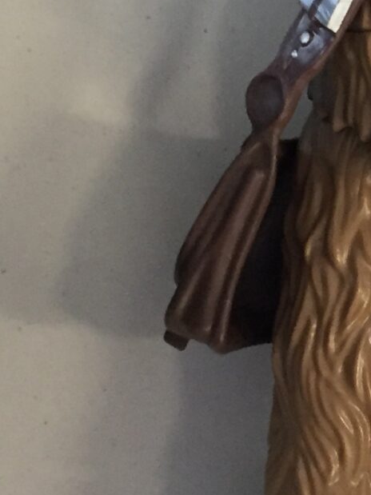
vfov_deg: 16.3
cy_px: 102
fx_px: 1715
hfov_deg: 12.1
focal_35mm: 120
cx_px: 409
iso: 250
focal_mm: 4.15
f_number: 2.2
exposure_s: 1/33
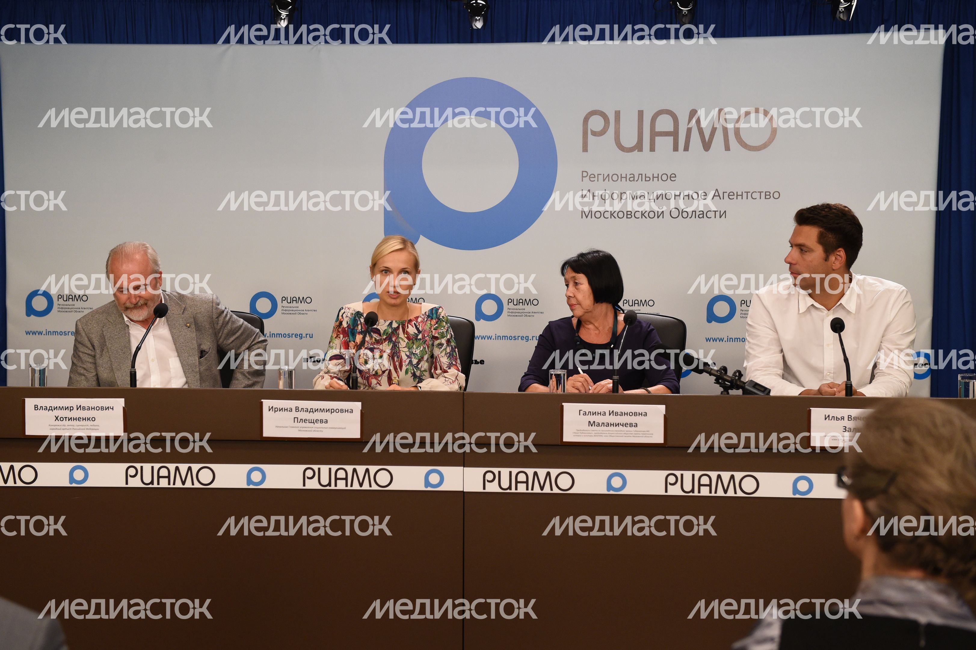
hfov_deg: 36.3
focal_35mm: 55
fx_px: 1490
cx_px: 488
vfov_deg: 24.6
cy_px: 325
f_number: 4.5
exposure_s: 1/320
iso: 2500
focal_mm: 55
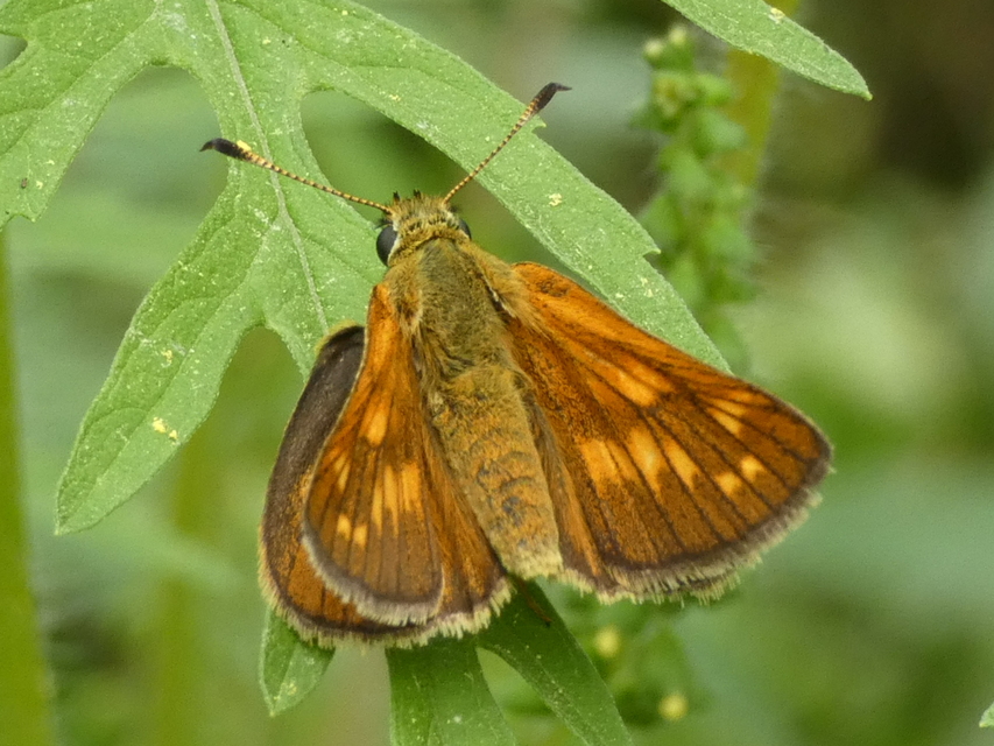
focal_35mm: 150
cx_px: 497
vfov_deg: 9.9
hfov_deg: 13.2
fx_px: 4308
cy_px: 373
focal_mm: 26.9
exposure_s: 1/80
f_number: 5.4
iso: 250
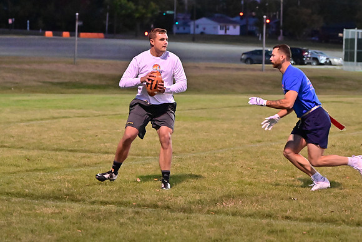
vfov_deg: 10.1
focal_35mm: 136
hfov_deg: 15.1
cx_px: 181
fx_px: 1368
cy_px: 121
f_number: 4
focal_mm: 91
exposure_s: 1/400
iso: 6400
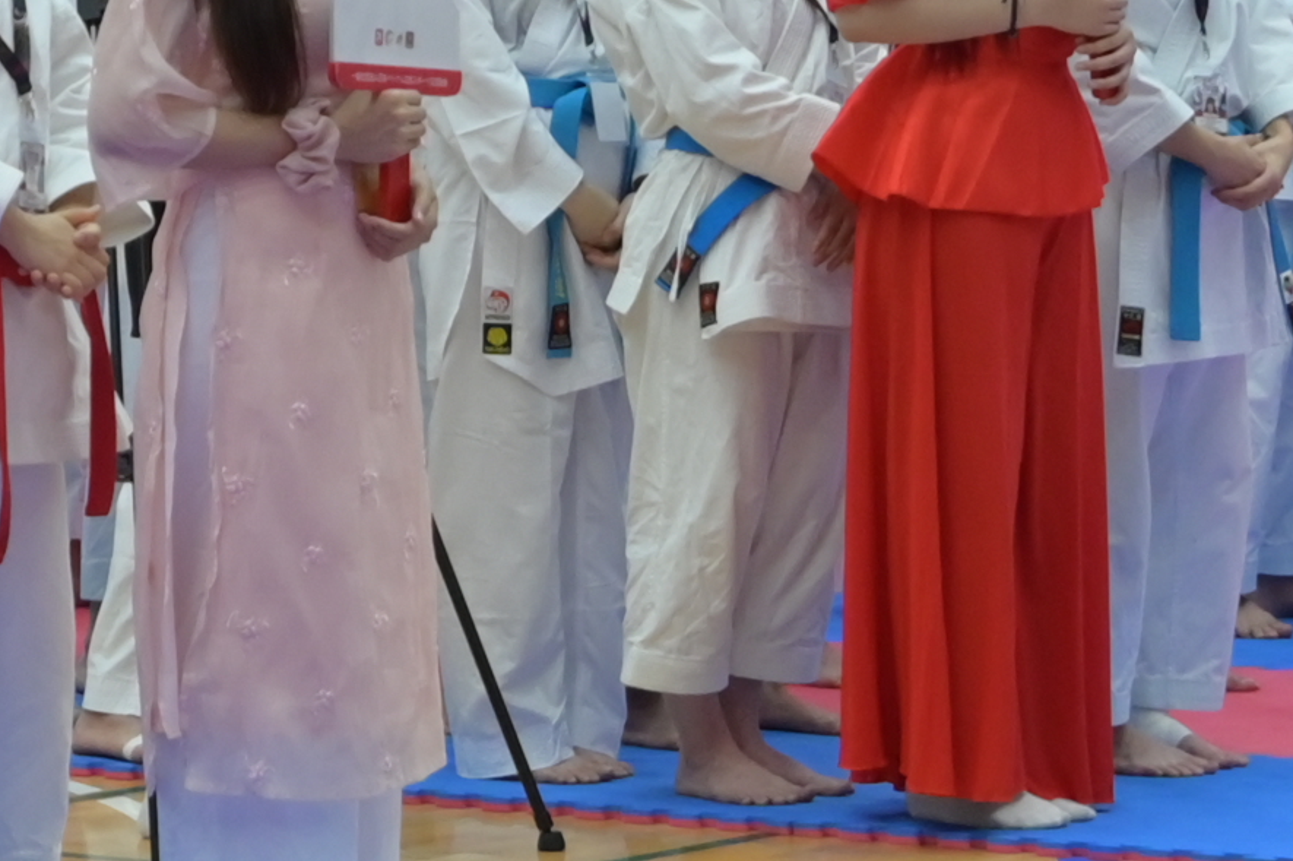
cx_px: -801
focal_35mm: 246
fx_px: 8830
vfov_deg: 5.6
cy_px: -165
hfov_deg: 8.2
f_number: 4
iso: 1000
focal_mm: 36
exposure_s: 1/200
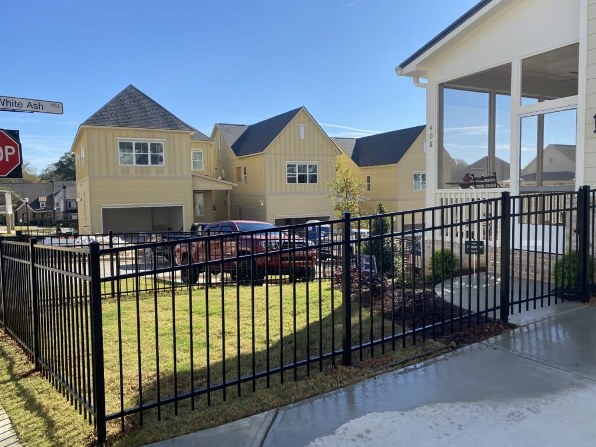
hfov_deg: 67.3
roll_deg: +0.7
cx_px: 298
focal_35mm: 26
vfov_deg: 53.1
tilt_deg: -3.0
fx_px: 448
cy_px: 224
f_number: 1.8
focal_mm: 4.25
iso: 32
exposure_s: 1/1898
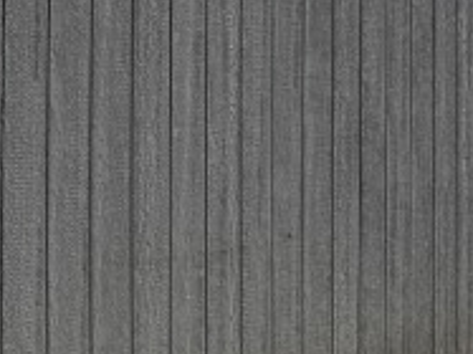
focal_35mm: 82
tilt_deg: +2.1
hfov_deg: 21.6
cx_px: -134
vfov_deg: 17.8
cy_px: 51
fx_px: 1120
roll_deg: +1.3
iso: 80
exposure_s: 1/9009
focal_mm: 6.76
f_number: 1.78
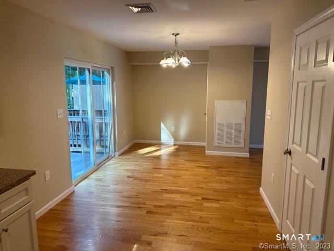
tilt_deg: -9.8
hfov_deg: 71.6
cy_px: 126
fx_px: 232
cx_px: 167
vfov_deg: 56.8
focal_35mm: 24
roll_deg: -1.3
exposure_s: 1/120
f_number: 1.78
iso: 125
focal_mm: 6.86
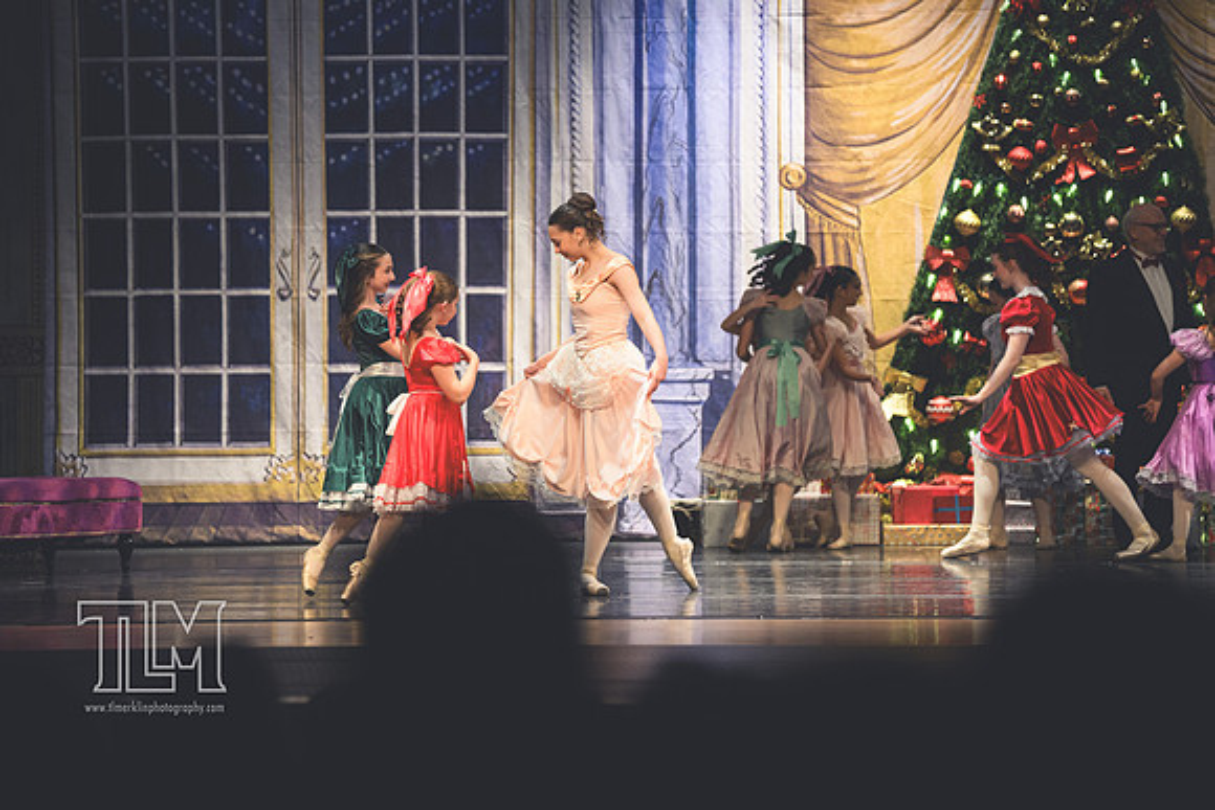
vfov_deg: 6.9
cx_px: 608
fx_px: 6751
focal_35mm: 200
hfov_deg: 10.3
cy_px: 405
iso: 2000
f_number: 2.8
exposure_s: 1/400
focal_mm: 200
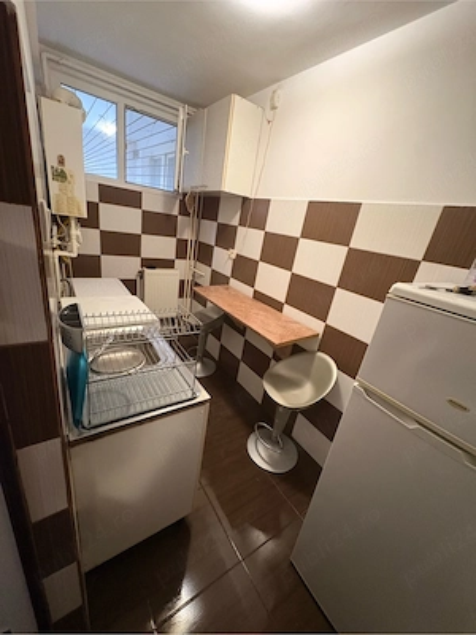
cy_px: 318
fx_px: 257
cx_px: 238
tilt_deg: -20.4
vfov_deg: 102.1
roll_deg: -9.4
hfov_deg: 85.7
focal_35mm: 14
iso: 800
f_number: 2.2
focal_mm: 2.22
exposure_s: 1/33
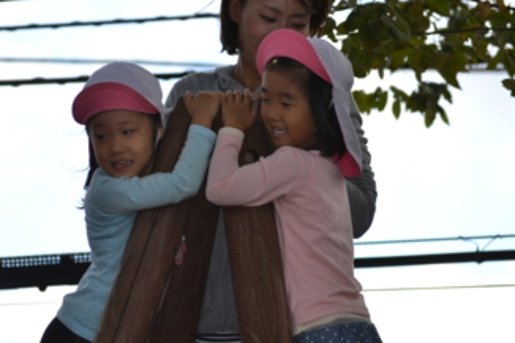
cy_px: 140
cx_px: 221
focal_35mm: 249
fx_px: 3555
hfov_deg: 8.3
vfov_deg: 5.5
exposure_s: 1/200
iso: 100
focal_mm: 135
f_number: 6.3
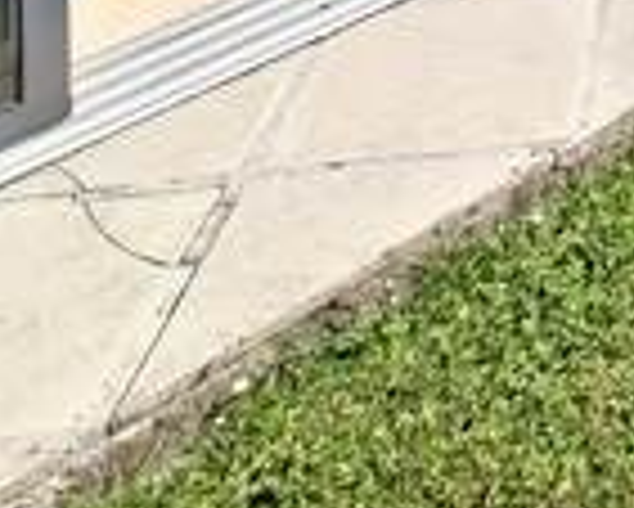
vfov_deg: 14.1
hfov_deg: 20.5
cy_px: -733
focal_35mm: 72
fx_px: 1352
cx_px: 1070
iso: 40
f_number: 2.2
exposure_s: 1/1221
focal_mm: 1.74
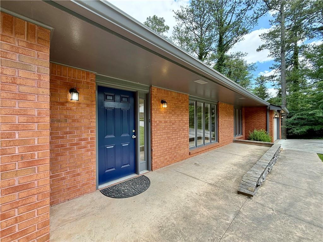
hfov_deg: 102.1
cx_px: 162
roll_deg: +0.0
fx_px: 131
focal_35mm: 14
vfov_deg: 85.7
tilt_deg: +1.2
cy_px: 121
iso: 50
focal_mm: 2.22
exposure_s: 1/143
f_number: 2.2
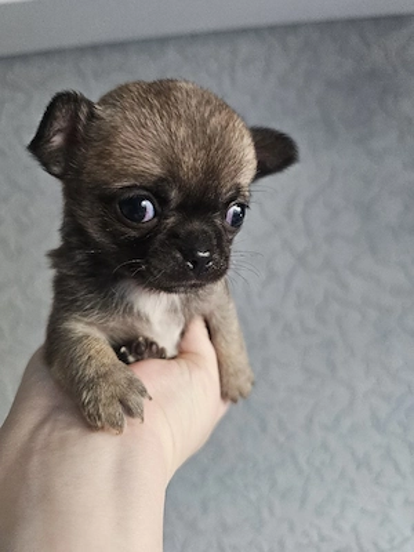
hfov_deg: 58.9
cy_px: 276
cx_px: 207
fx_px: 367
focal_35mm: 23
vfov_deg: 73.9
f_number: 1.7
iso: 640
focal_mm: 6.3
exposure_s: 1/60.2
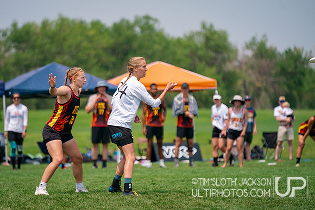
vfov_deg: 6.0
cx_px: 136
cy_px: 110
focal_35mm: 228
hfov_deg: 9.0
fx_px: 1995
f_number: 2.8
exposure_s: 1/8000
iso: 400
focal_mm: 200
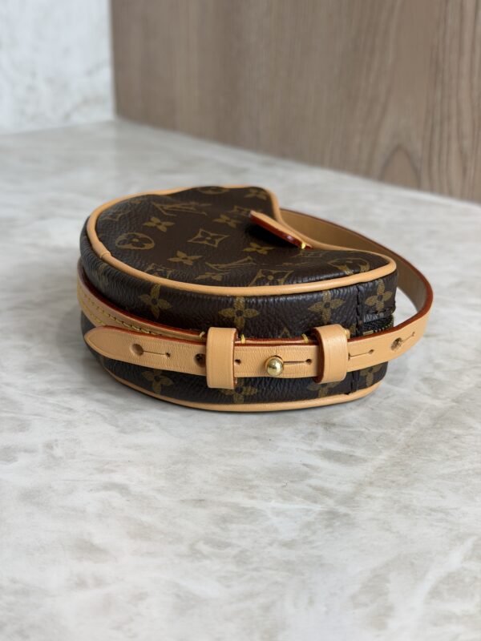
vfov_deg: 39.7
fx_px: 889
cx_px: 240
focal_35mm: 48
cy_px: 320
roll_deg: -1.2
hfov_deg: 30.3
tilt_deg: -22.1
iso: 64
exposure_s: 1/120
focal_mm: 6.76
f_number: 1.78
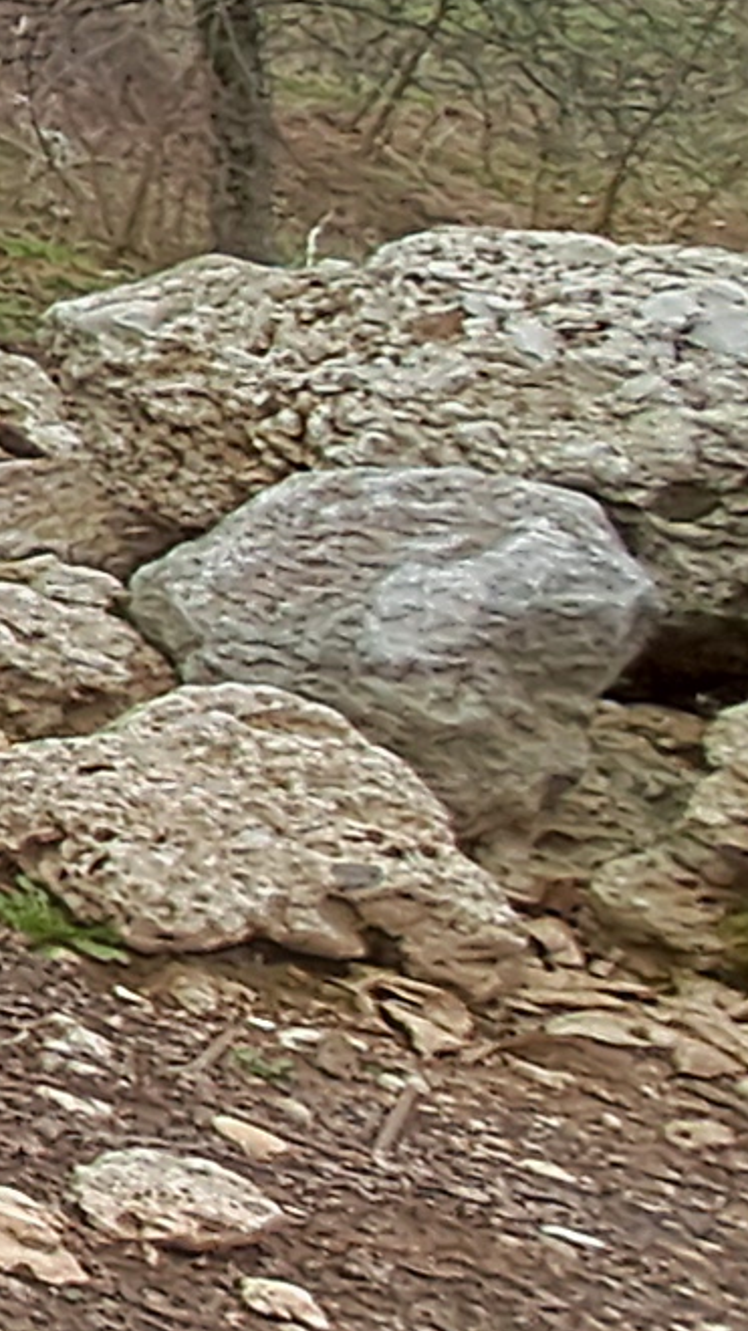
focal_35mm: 70
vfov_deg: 28.1
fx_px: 2469
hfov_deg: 7.5
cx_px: -2454
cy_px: -42
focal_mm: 1.42
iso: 40
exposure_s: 1/428
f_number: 2.2
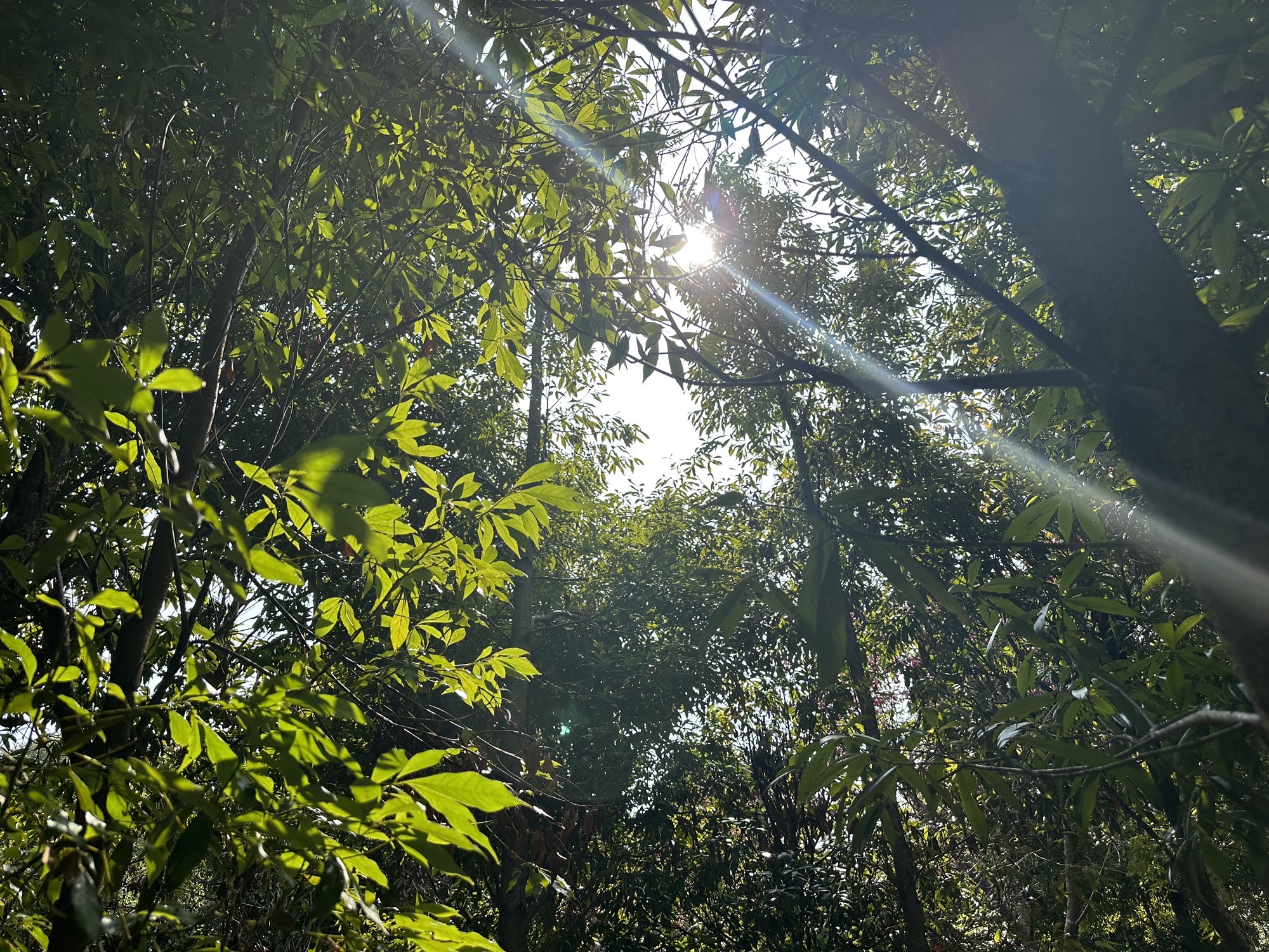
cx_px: 634
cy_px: 476
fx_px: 880
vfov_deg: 56.8
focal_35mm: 24
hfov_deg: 71.6
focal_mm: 6.86
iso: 80
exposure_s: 1/2110
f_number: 1.78
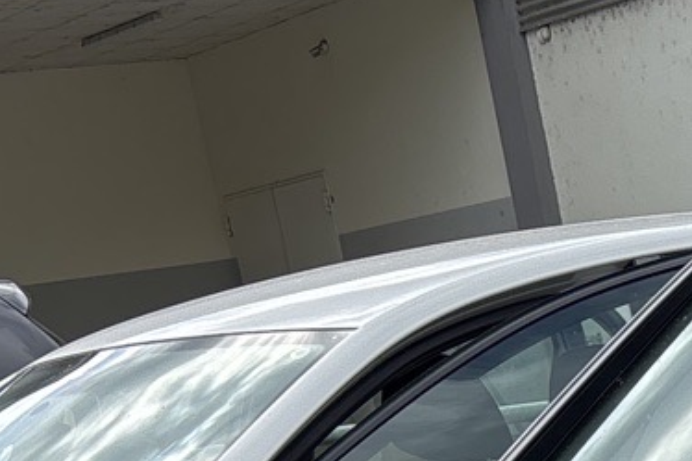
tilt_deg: -18.3
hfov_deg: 13.8
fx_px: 2671
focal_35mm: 139
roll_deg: +8.2
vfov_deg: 9.0
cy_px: 1085
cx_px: 1049
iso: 50
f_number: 1.6
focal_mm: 5.96
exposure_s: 1/2024
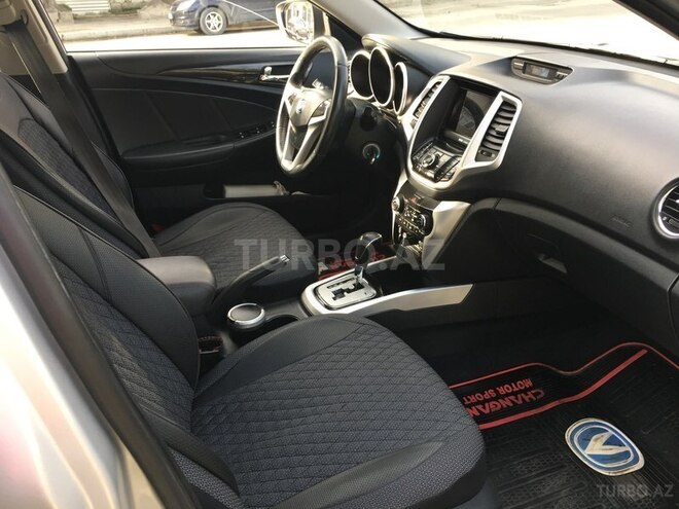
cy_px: 254
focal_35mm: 29
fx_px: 569
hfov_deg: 61.7
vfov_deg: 48.2
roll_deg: +2.9
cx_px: 340
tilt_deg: -25.6
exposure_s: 1/100
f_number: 2.2
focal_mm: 4.15
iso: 40
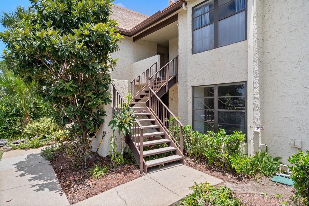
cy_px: 103
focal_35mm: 20
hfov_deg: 84.0
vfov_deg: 61.9
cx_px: 154
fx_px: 172
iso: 320
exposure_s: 1/320
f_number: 8
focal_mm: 20
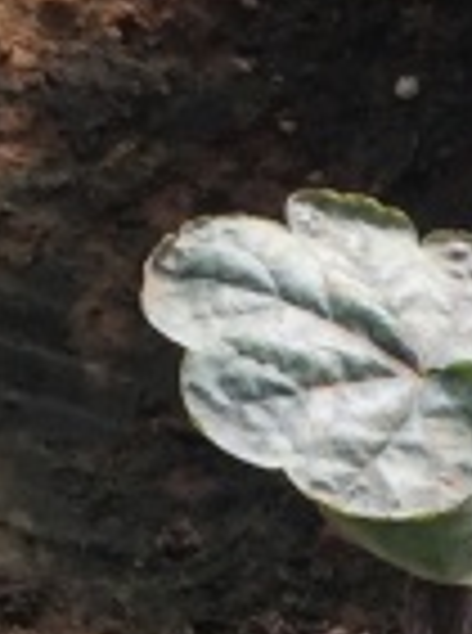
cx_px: -256
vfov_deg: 8.4
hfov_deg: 6.6
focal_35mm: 220
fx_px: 4018
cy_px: 1450
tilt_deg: -61.4
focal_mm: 4.15
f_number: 2.2
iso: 32
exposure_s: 1/719
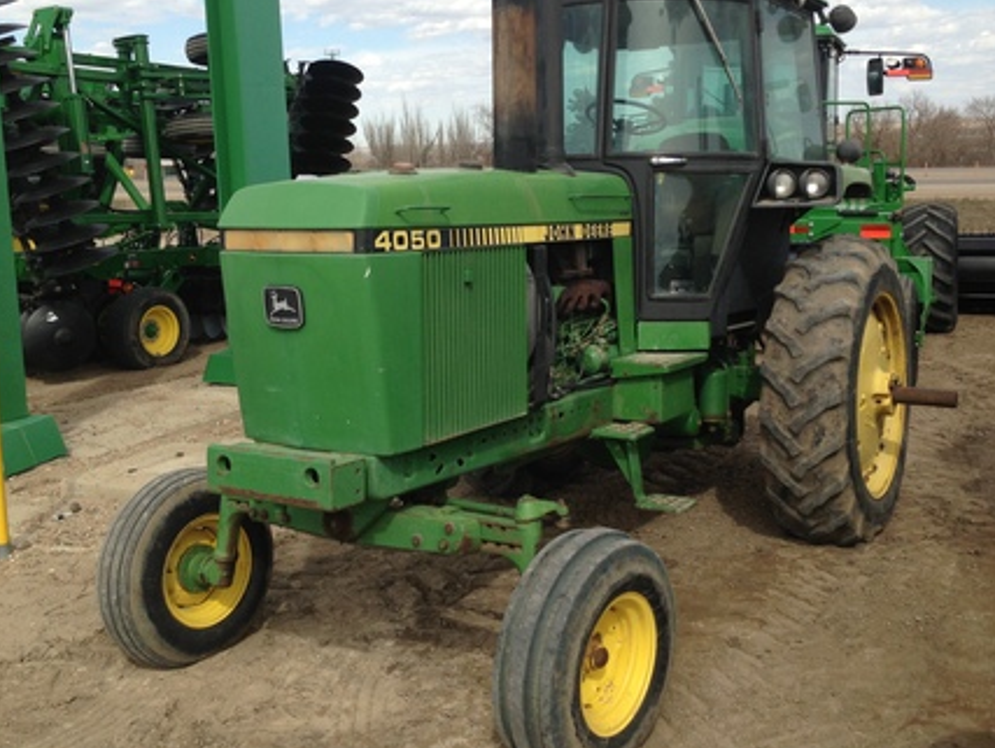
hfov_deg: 44.8
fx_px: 1208
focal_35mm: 42
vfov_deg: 34.3
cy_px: 289
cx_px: 510
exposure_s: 1/1427
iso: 50
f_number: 2.4
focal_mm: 4.13
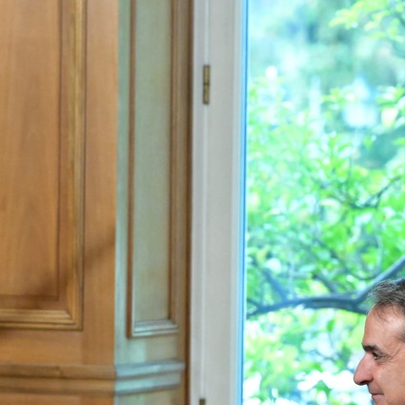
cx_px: -67
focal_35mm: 312
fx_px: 4130
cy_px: 337
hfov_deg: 5.6
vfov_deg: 5.6
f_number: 5.6
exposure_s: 1/320
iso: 6400
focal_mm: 120
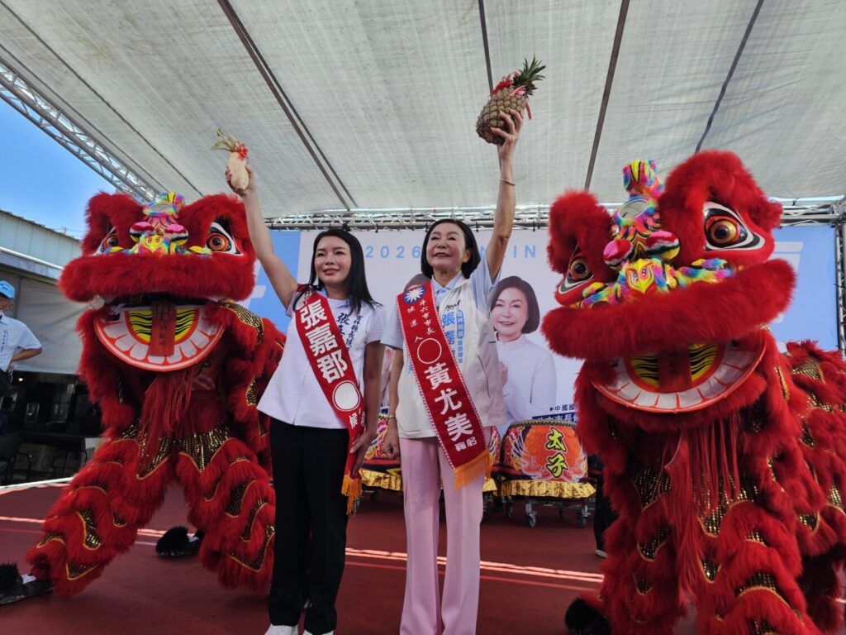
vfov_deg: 58.9
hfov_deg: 73.9
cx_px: 423
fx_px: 562
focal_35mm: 23
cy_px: 318
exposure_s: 1/180
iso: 10
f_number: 1.7
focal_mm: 6.3
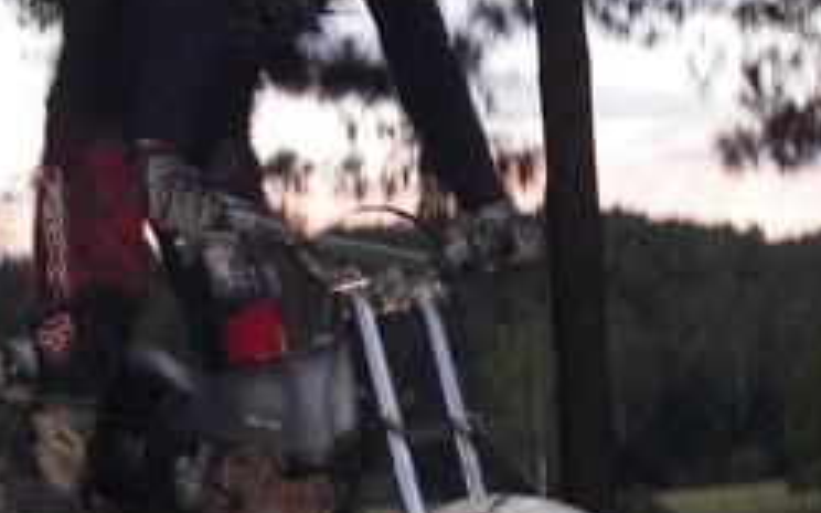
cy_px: 351
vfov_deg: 12.6
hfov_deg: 20.0
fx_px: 2327
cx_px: 386
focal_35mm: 104
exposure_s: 1/40
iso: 160
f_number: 3.3
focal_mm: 6.3
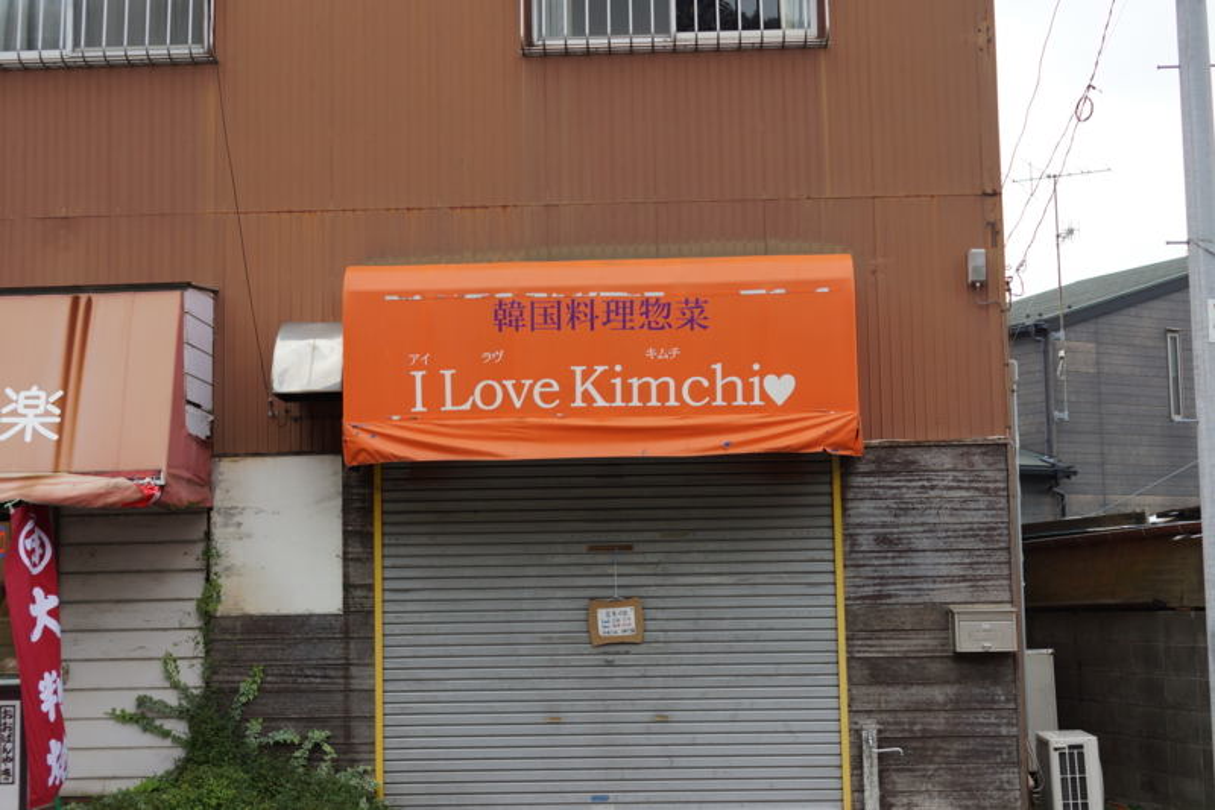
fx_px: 1771
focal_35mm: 52
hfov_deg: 37.9
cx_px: 608
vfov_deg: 25.7
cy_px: 405
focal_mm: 35
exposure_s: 1/60
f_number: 4
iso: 125
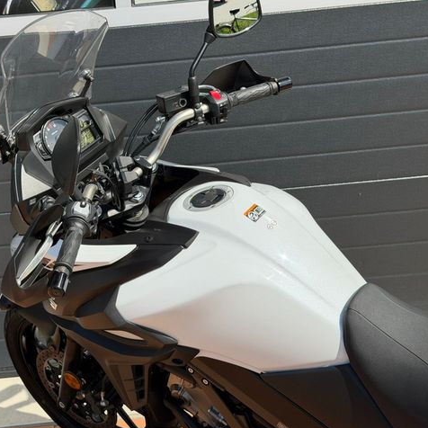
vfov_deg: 30.0
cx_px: 148
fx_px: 797
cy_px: 215
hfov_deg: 29.9
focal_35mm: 57
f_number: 1.78
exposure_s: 1/5587
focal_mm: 6.76
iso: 64
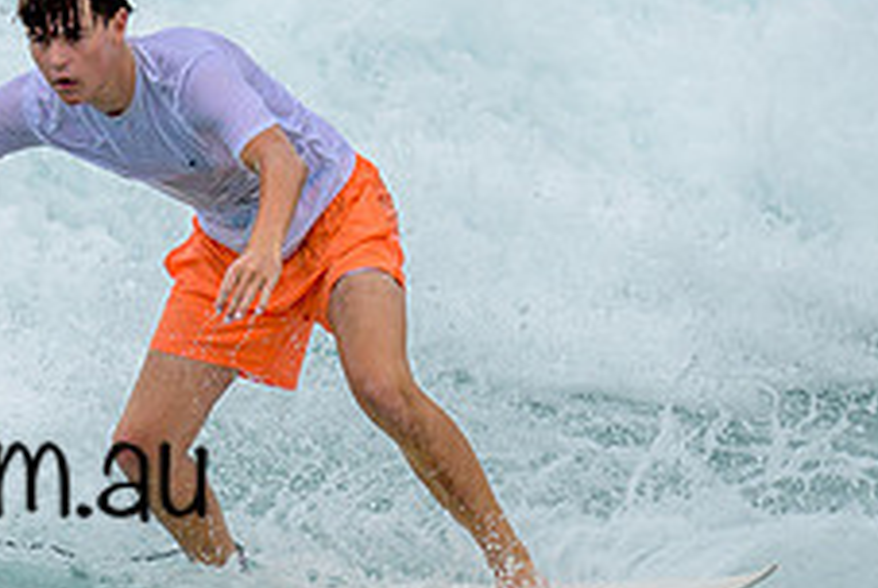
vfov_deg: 0.5
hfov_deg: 0.7
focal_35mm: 2926
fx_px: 71453
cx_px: -41
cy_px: 376
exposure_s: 1/2000
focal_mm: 800
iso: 160
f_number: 6.3
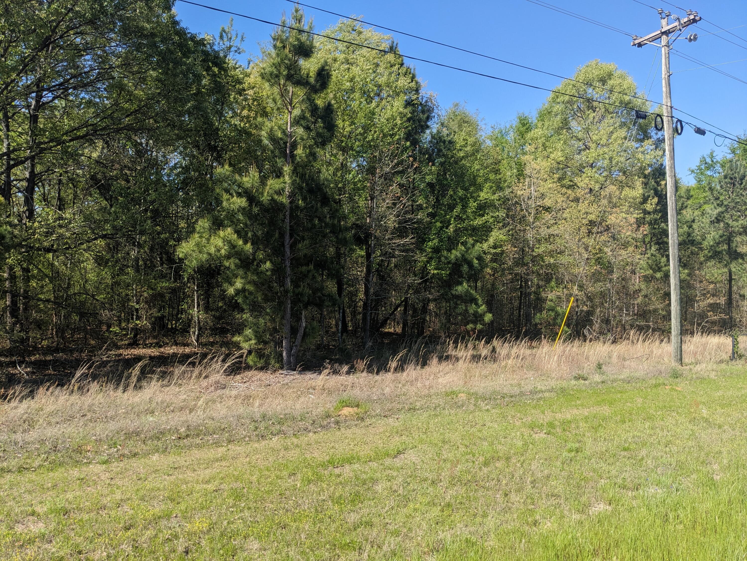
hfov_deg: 65.3
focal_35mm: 27
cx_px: 374
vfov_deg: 51.4
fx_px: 583
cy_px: 280
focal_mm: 4.38
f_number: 1.73
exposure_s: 1/1170
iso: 46
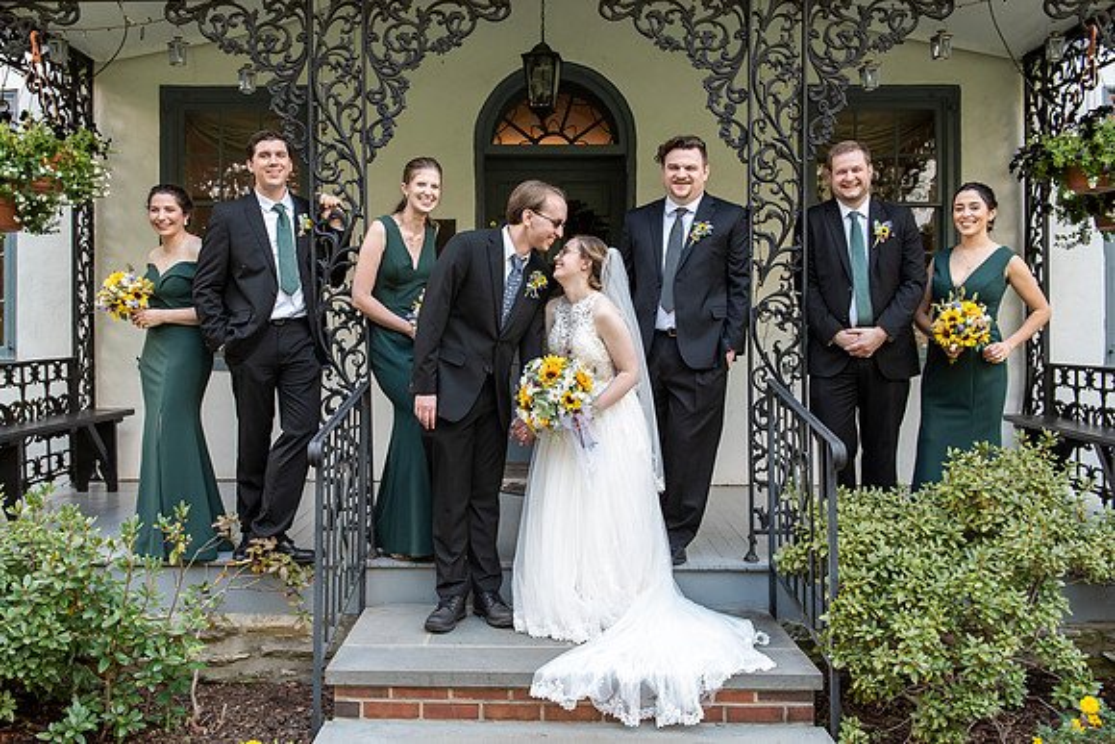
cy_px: 349
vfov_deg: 38.6
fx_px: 1062
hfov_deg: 55.3
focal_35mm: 34
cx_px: 510
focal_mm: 31
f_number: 5.6
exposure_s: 1/200
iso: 640
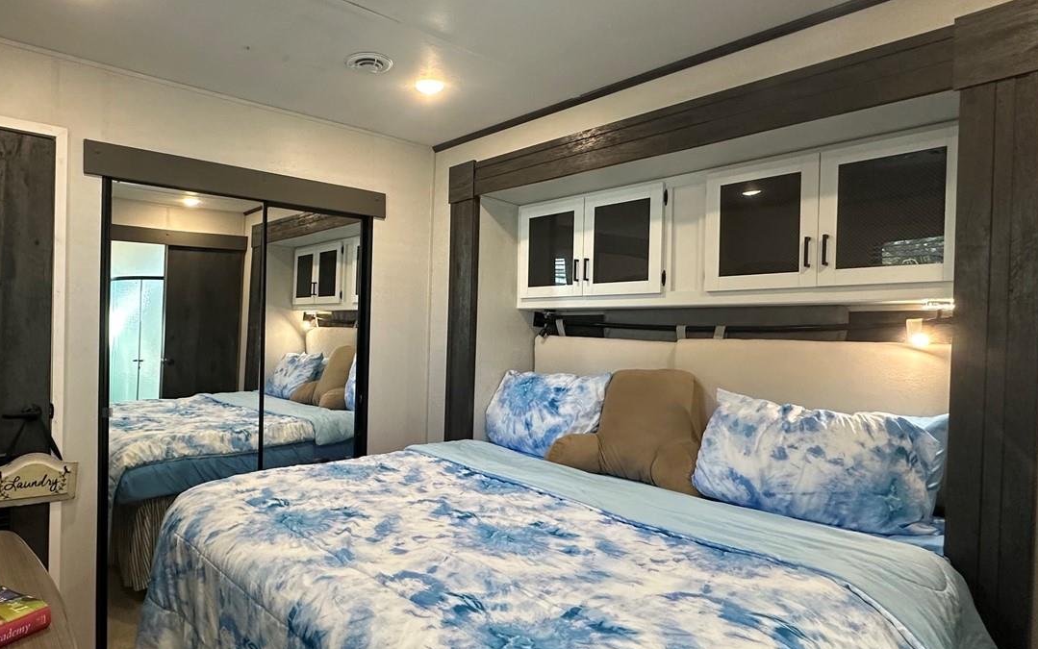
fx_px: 623
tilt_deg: -0.4
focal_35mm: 22
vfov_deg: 55.0
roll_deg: -0.7
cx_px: 405
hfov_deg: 78.5
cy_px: 345
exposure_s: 1/76
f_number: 2.2
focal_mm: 2.22
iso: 320
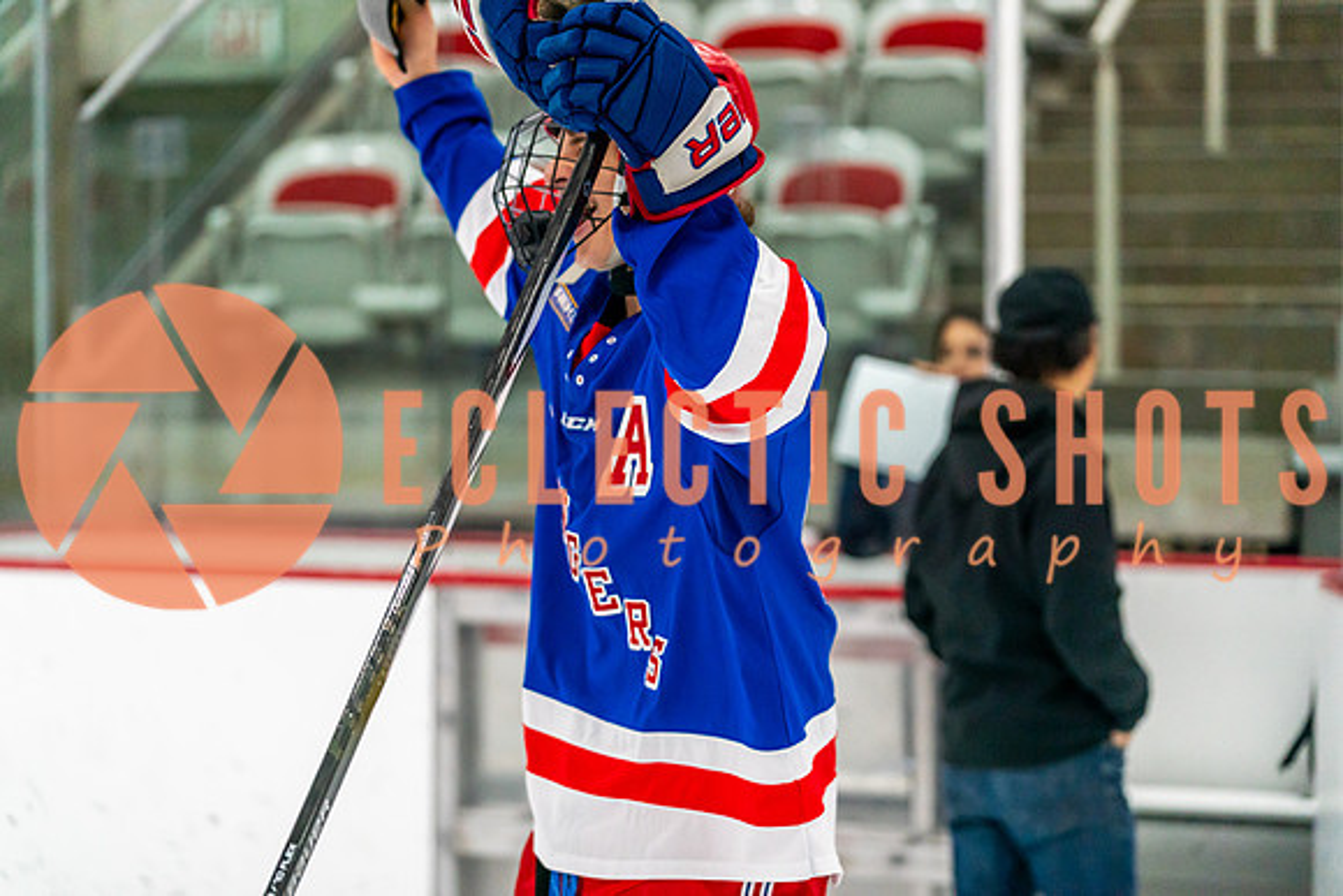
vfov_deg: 13.6
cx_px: 672
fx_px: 3769
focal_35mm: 101
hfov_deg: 20.2
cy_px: 448
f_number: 2.8
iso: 3200
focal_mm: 101
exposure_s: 1/1250
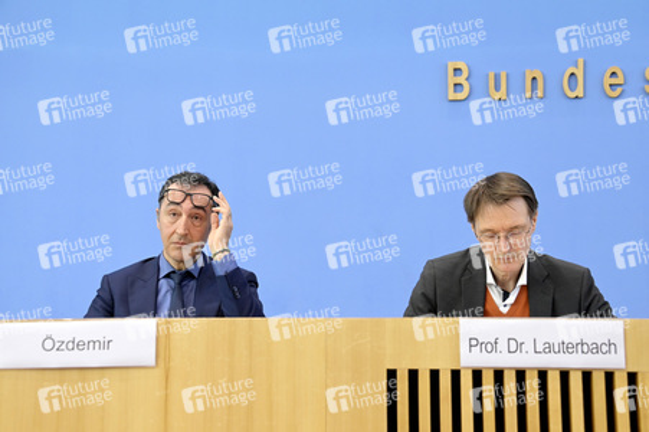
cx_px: 324
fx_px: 901
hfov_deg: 39.6
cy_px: 216
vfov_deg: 27.0
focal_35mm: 50
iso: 3200
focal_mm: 50
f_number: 5
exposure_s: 1/500
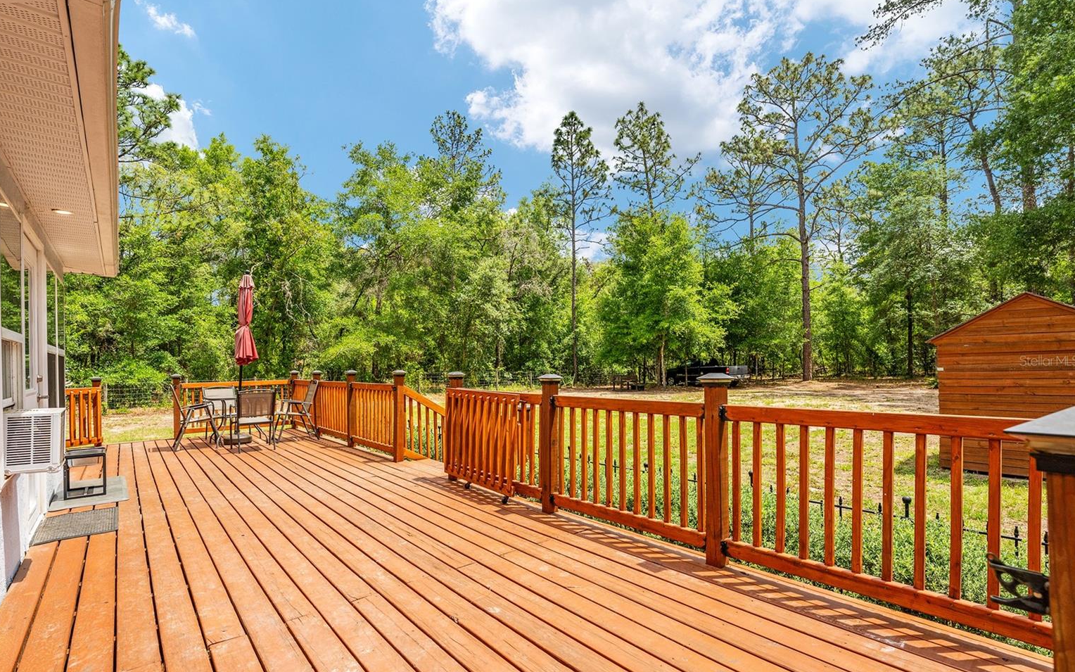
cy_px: 360
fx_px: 469
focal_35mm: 16
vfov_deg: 71.2
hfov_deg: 97.8
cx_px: 519
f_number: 8
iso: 500
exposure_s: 1/640
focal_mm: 15
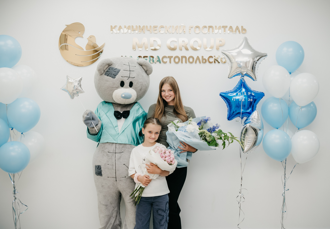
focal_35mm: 39
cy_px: 112
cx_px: 183
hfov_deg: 49.4
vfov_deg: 35.4
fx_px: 358
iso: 320
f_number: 4
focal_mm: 35
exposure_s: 1/160
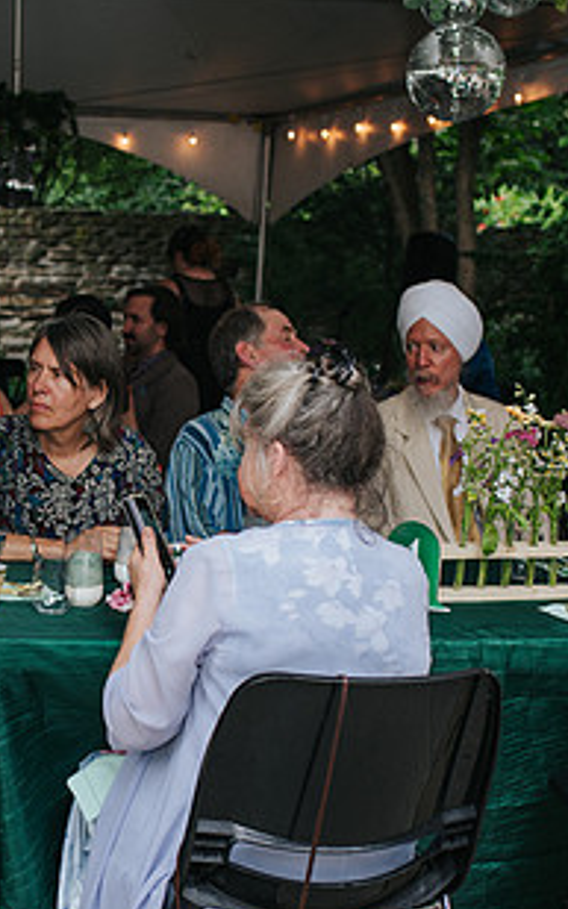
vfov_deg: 30.5
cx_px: 12
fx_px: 1660
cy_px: 553
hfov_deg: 18.9
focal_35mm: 67
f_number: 3.2
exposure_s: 1/200
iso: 450
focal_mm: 35
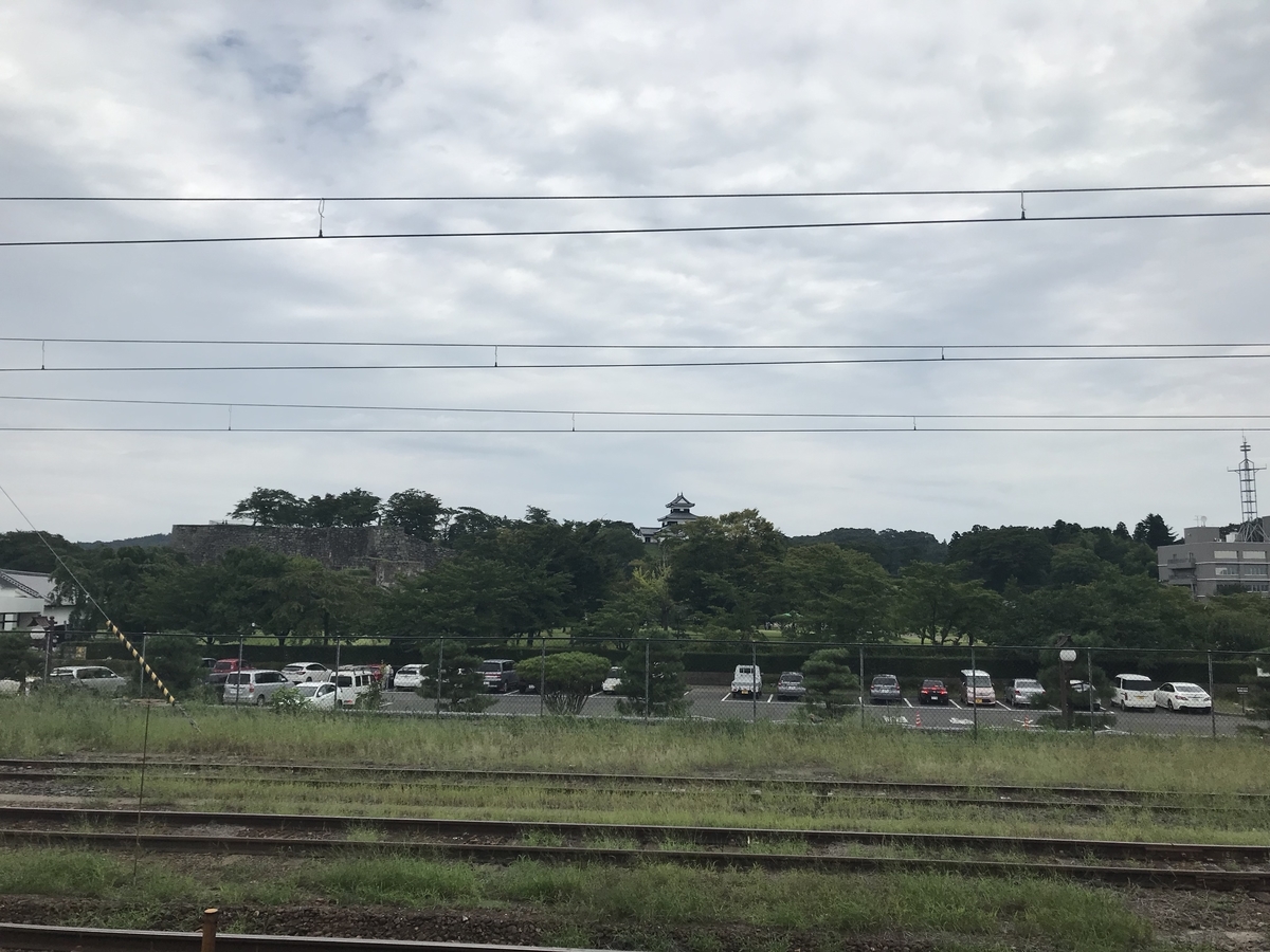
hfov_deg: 63.4
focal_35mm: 28
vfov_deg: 49.7
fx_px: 1027
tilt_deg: +6.5
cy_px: 476
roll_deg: -0.9
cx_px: 635
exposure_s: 1/3831
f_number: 1.8
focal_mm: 3.99
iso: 20
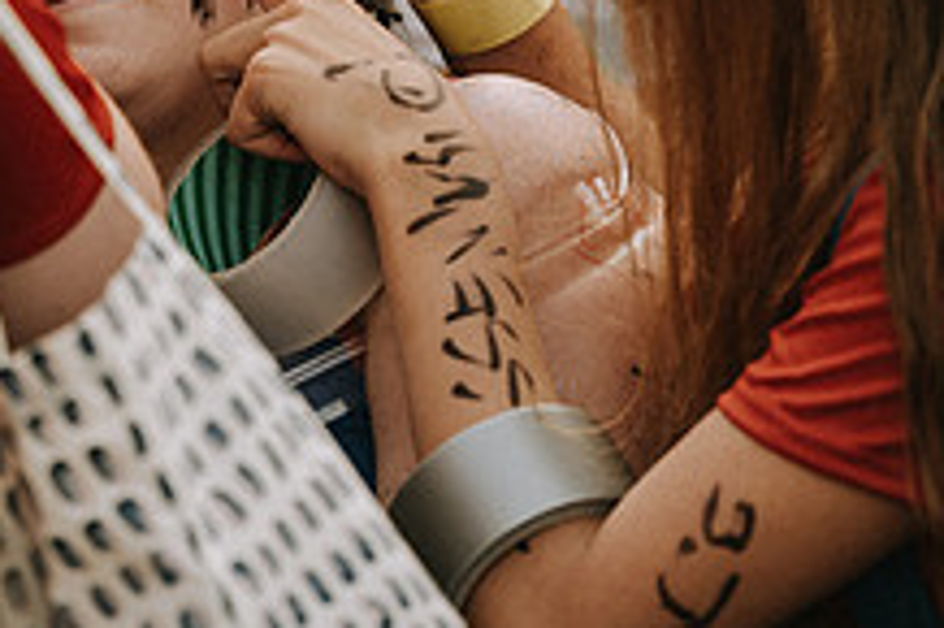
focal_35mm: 493
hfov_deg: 4.2
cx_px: 139
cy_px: -50
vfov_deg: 2.8
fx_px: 12917
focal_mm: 185
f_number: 2.8
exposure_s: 1/400
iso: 100
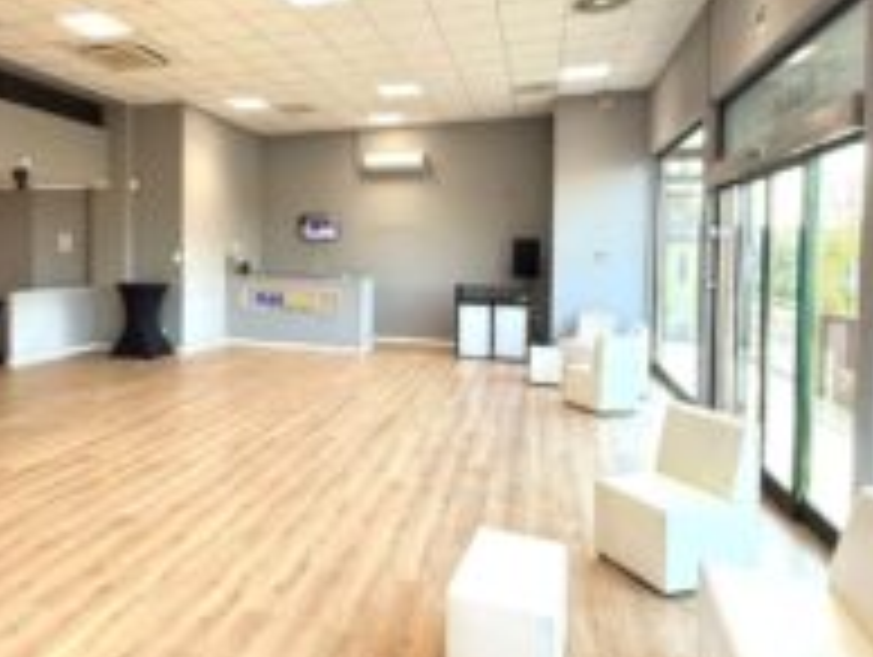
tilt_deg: -0.2
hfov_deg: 67.5
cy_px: 266
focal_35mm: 25
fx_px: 631
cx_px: 292
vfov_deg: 54.6
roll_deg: -0.4
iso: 250
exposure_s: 1/99
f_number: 2.2
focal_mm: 2.22
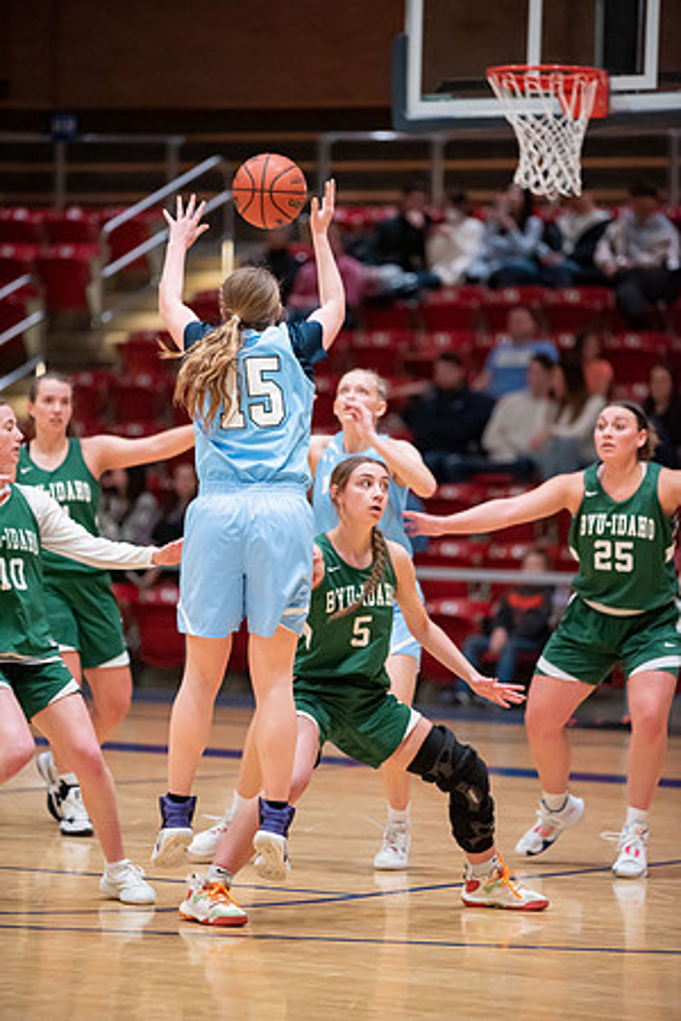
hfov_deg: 7.6
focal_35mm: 180
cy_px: 510
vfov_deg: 11.4
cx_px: 340
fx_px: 5107
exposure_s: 1/400
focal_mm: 180
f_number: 2.8
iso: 4000
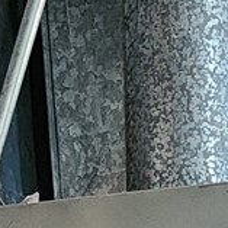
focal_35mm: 117
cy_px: 648
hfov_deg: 14.4
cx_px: 274
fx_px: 872
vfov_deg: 10.9
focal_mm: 2.2
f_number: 2.2
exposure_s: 1/30
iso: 500
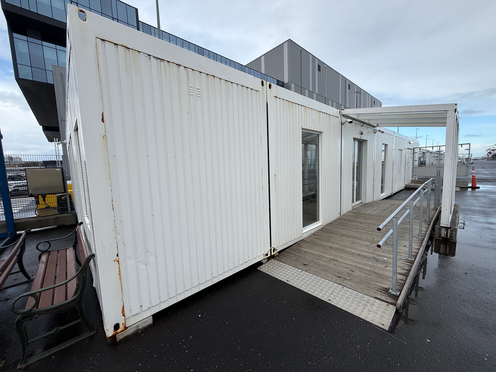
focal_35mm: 14
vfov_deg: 85.7
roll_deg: +1.2
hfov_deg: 102.1
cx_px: 248
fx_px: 201
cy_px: 186
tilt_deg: -4.7
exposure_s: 1/1017
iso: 50
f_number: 2.2
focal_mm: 2.22
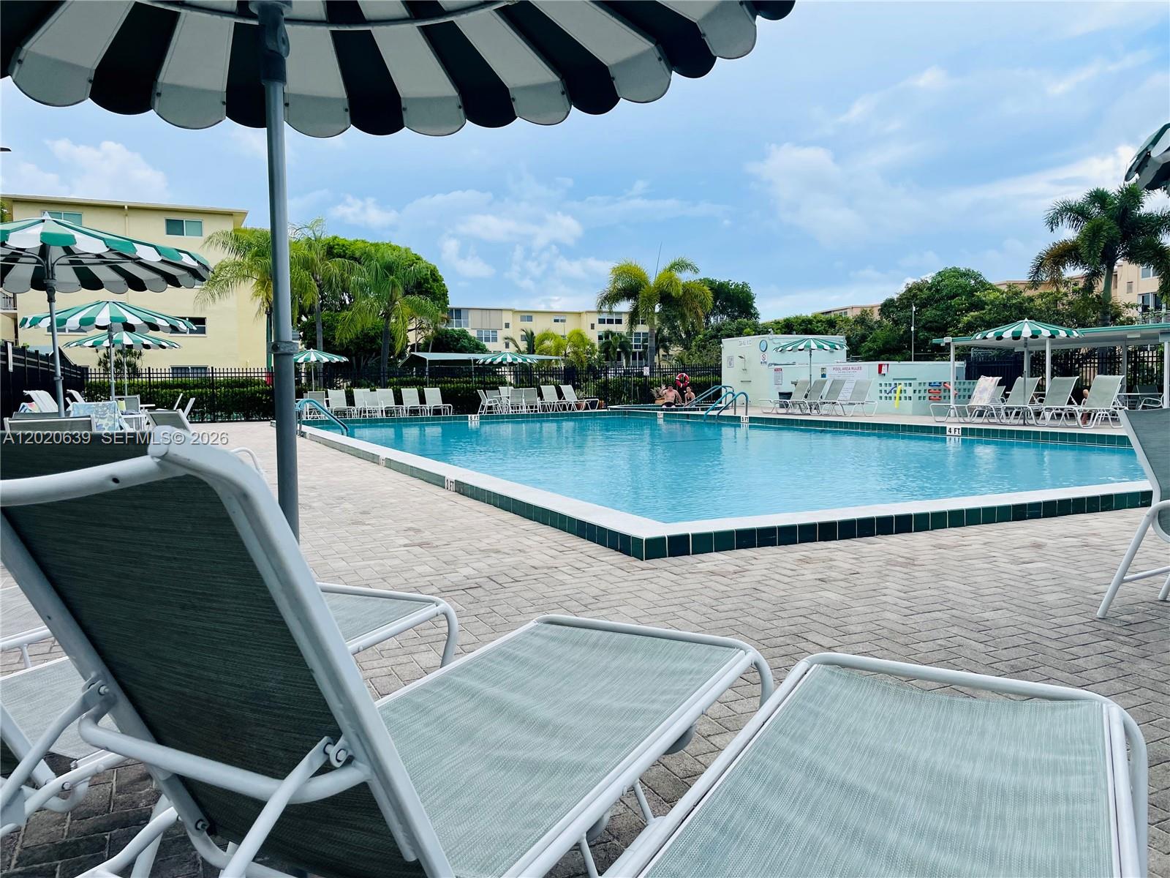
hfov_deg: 67.3
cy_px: 439
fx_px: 879
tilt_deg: -1.9
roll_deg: +0.8
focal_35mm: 26
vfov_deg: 53.1
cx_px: 585
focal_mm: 4.2
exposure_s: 1/1221
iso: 32
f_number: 1.6
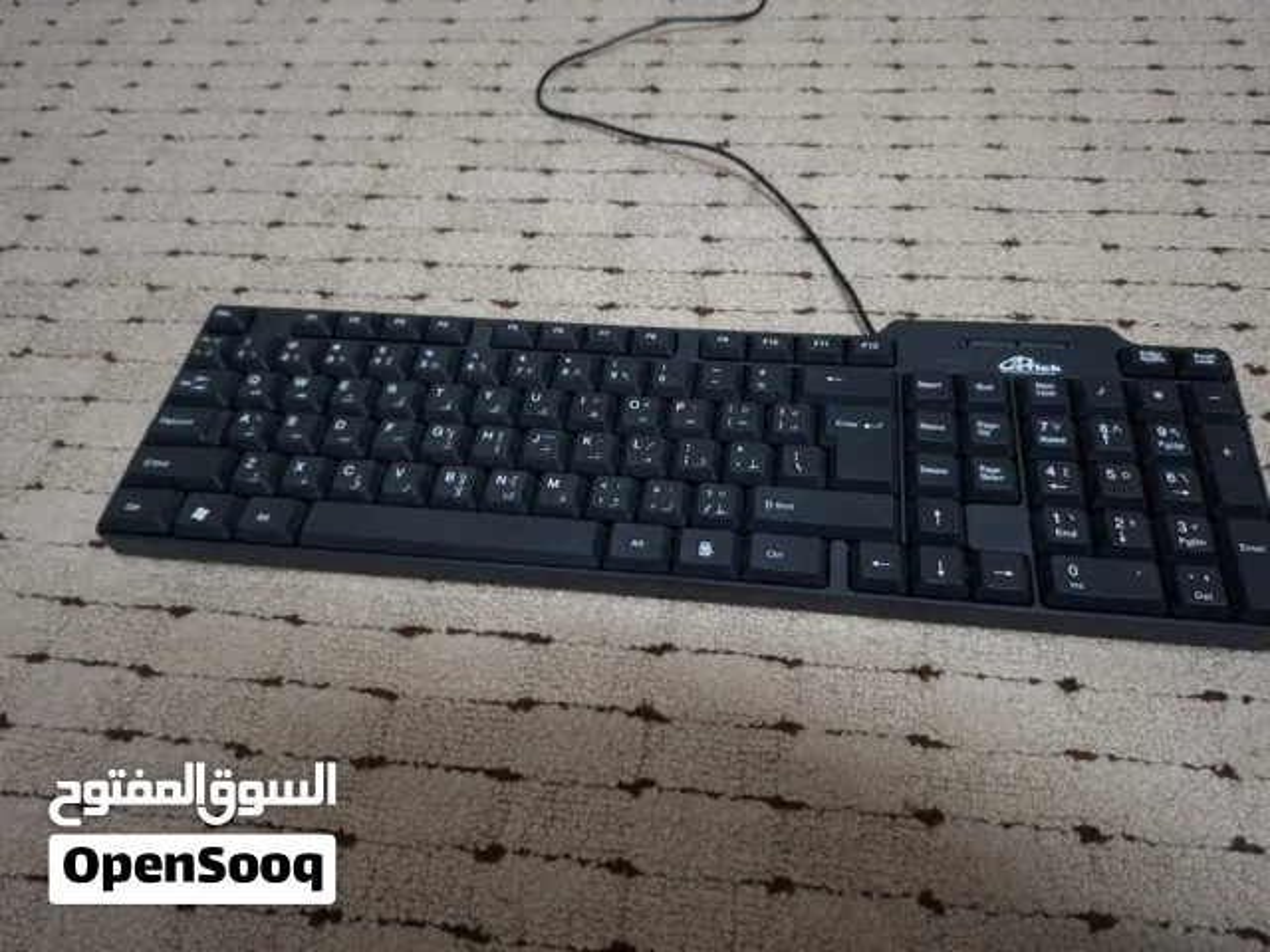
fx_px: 844
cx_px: 635
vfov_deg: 58.9
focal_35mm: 23
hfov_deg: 73.9
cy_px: 476
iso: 640
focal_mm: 5.54
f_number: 1.8
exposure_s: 1/25
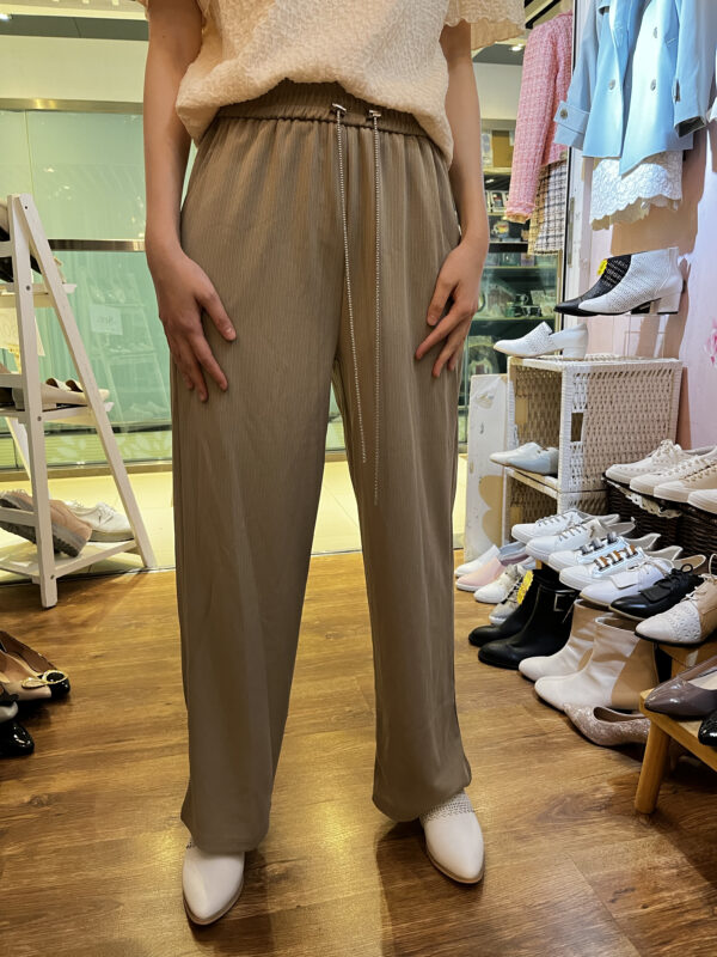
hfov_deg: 53.1
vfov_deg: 67.3
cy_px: 478
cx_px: 358
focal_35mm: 26
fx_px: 718
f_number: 1.6
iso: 320
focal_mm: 5.1
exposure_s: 1/50
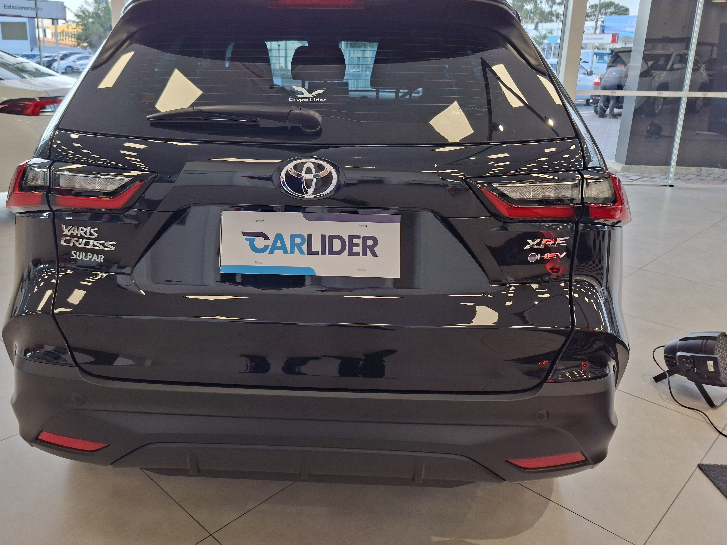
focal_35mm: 28
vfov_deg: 49.4
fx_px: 588
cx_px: 297
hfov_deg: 63.0
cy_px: 215
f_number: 1.8
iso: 64
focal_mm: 5.54
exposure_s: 1/120
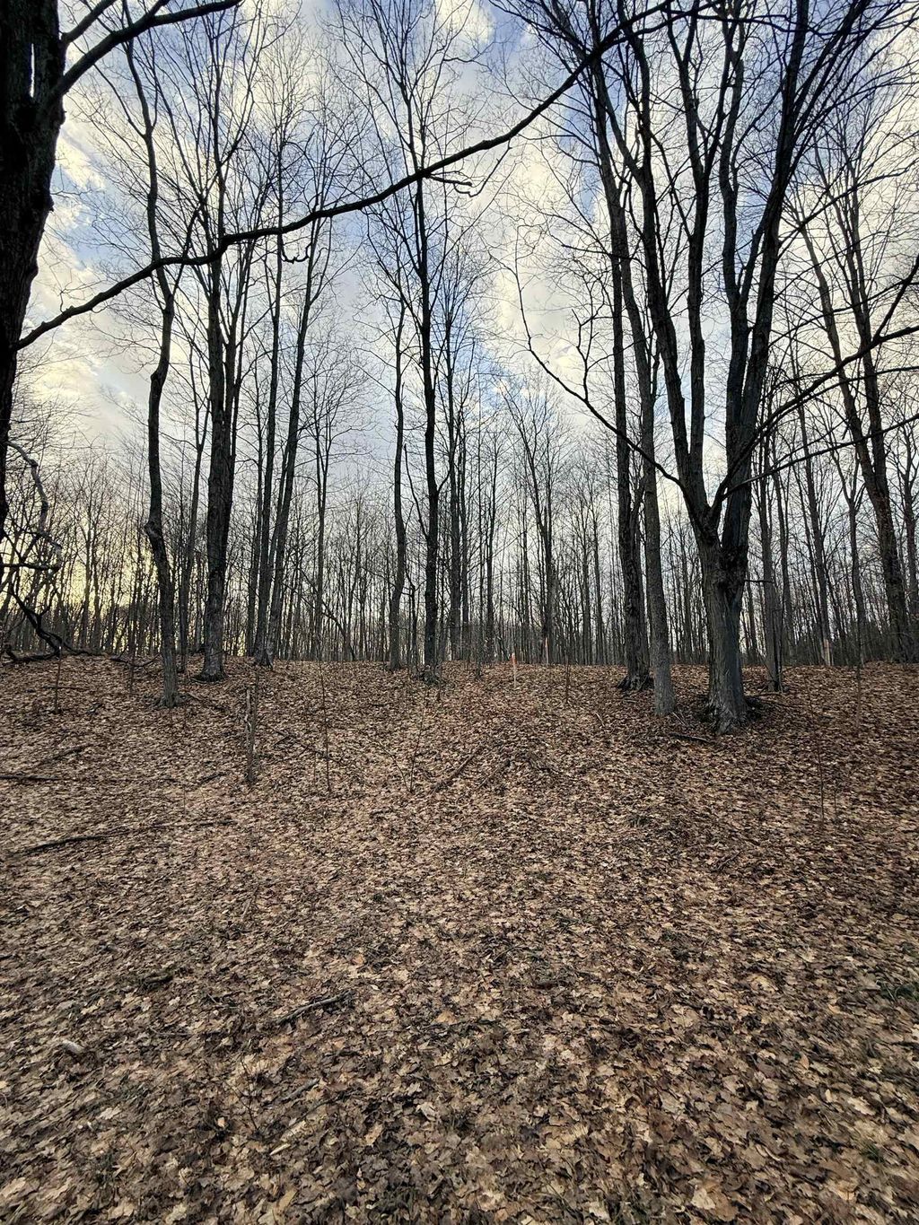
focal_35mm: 14
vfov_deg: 102.1
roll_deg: -1.4
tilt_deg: +9.9
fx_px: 495
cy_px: 612
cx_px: 460
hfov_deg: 85.7
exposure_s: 1/191
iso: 50
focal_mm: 2.22
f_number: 2.2
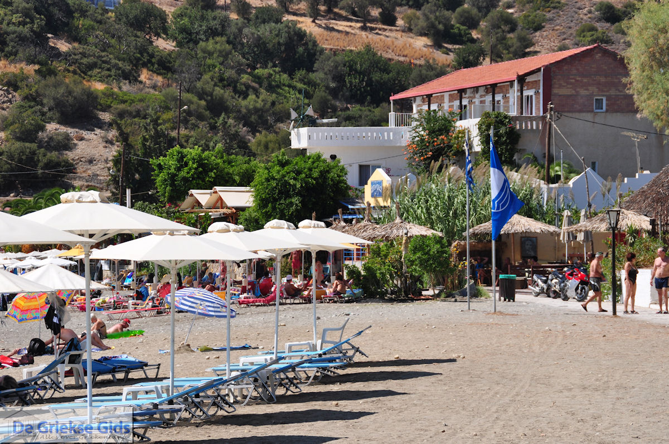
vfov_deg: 11.7
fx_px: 2172
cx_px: 334
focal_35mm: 117
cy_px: 222
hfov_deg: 17.5
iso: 200
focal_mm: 78
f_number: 9
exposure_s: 1/500
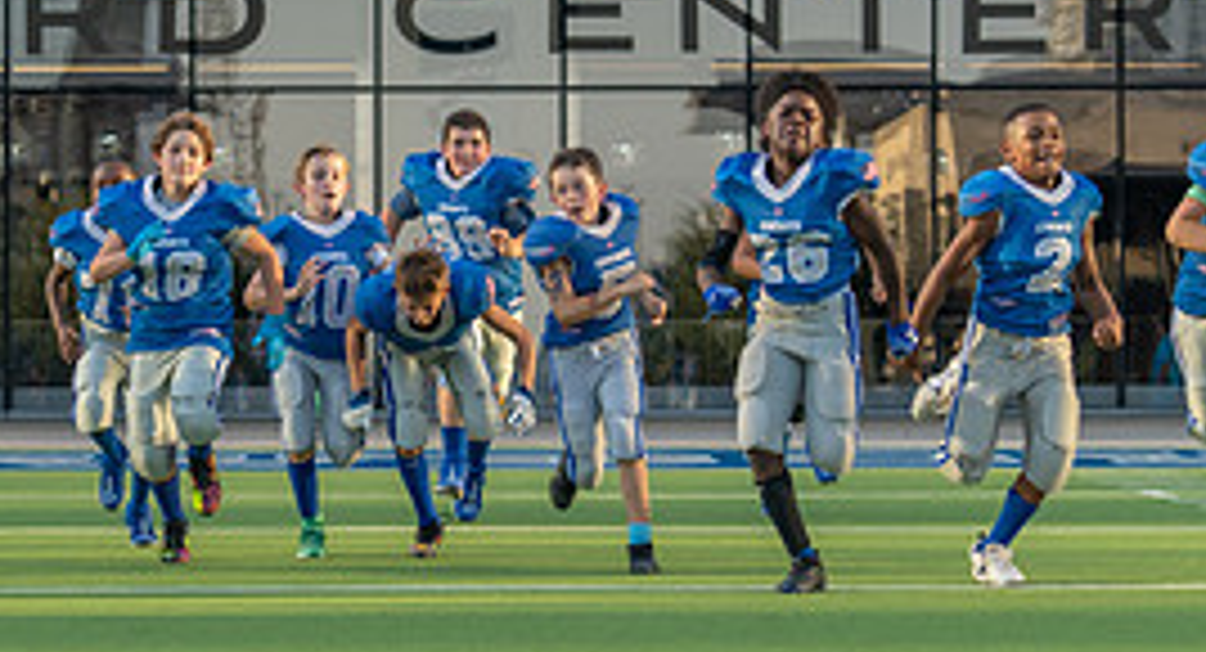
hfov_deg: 12.2
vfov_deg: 6.6
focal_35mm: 178
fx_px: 5641
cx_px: 339
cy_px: 336
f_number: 3.5
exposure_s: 1/1250
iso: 500
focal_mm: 70
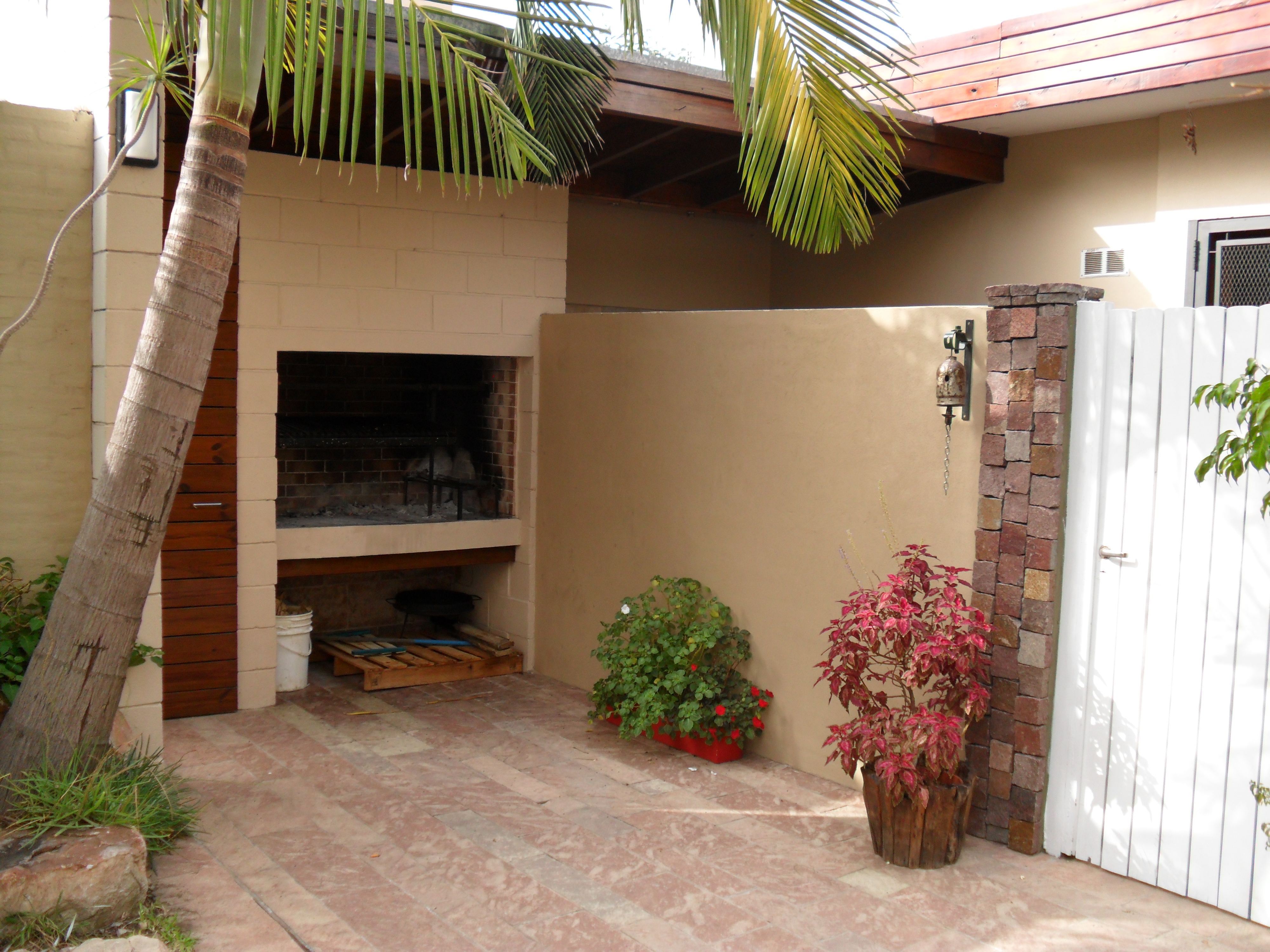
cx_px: 635
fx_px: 1284
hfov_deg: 52.6
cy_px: 476
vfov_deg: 40.7
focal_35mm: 35
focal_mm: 6.3
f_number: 3
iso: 80
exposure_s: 1/125
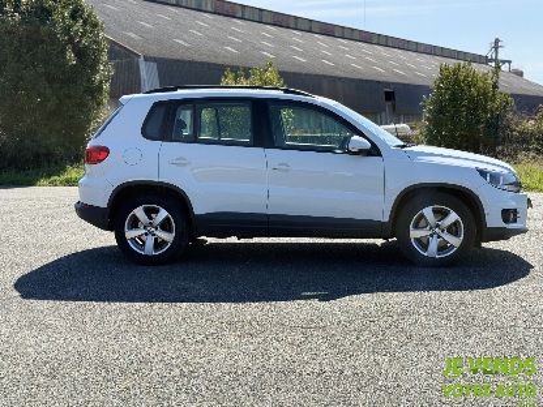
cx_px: 272
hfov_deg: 39.7
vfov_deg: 30.3
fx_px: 753
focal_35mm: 48
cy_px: 204
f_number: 1.78
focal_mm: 6.76
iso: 80
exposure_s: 1/2865
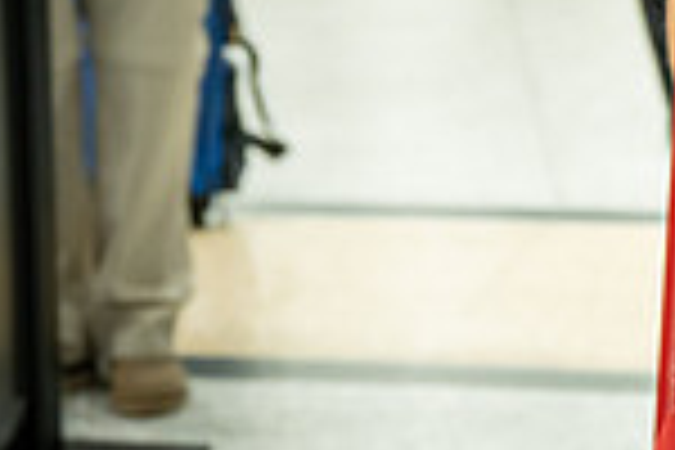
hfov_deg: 10.1
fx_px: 3618
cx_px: 1179
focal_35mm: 193
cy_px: -117
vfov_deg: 7.1
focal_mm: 50
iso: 3200
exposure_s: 1/100
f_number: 5.6
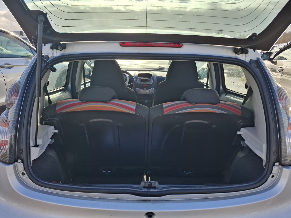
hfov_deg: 73.9
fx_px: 193
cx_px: 146
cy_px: 109
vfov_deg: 58.9
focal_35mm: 23
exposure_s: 1/656
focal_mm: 5.54
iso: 50
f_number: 1.8
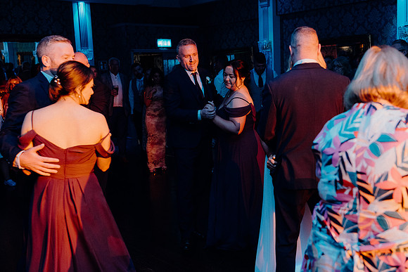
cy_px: 136
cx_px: 204
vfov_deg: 30.5
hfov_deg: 44.5
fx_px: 499
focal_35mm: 44
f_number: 3.5
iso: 2500
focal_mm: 44
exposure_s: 1/160
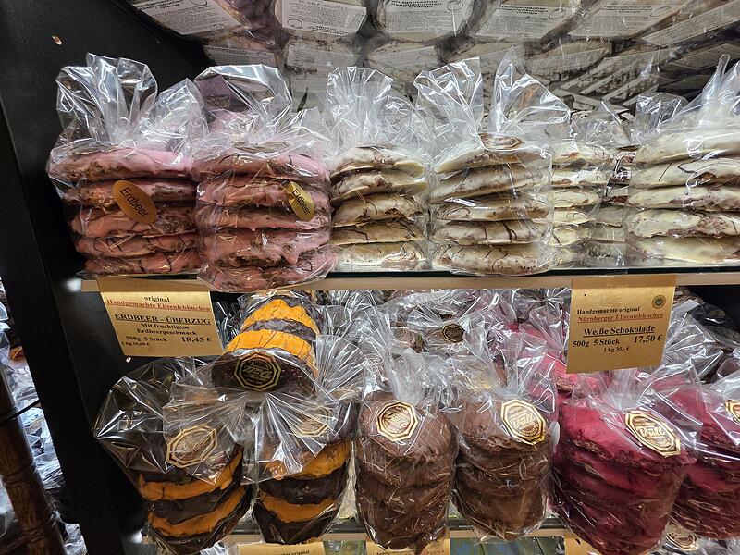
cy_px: 278
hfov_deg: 106.2
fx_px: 278
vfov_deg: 89.9
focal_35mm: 13
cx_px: 370
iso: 80
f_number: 1.9
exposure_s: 1/100
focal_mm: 2.2
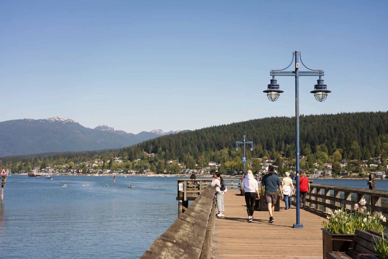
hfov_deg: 42.7
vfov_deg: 29.3
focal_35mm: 46
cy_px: 130
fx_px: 496
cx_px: 194
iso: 100
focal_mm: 46
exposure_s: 1/1000
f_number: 4
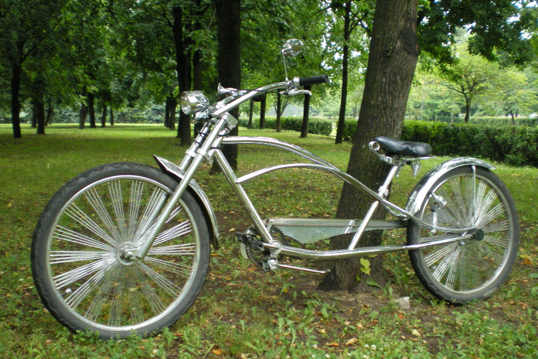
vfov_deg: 30.5
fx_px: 658
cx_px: 270
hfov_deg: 44.5
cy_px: 186
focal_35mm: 44
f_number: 3.5
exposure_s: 1/50
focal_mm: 7.4
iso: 400
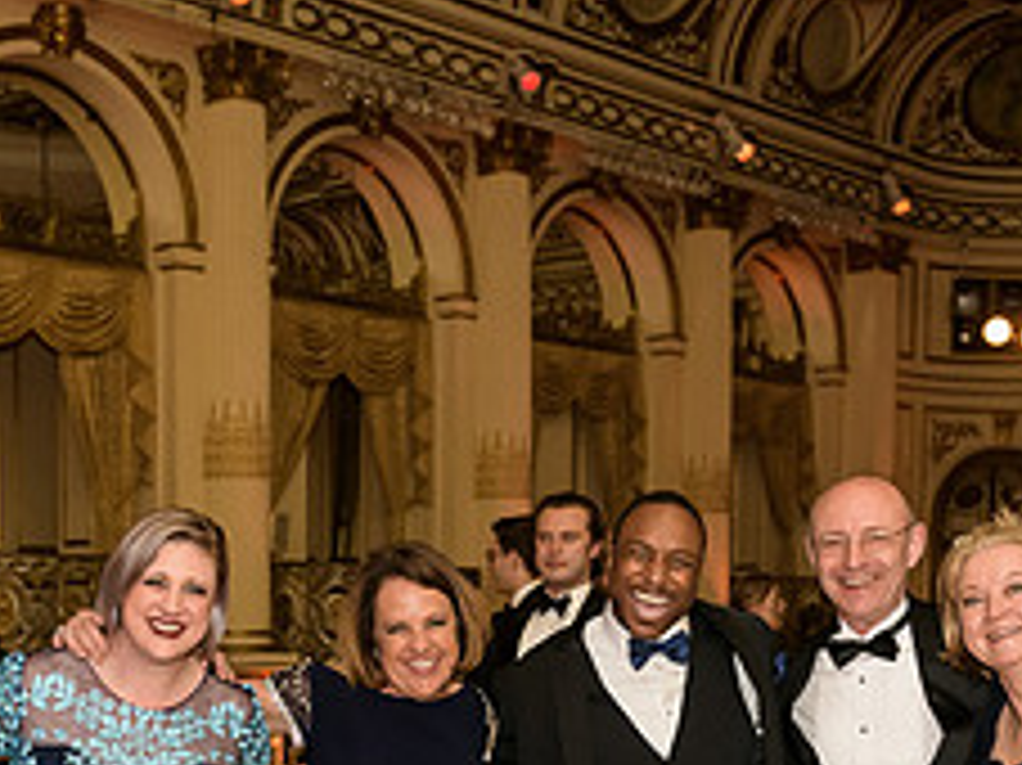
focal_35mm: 64
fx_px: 1889
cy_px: 749
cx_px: 365
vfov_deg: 22.1
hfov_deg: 30.1
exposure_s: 1/125
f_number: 3.2
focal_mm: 26
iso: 1600
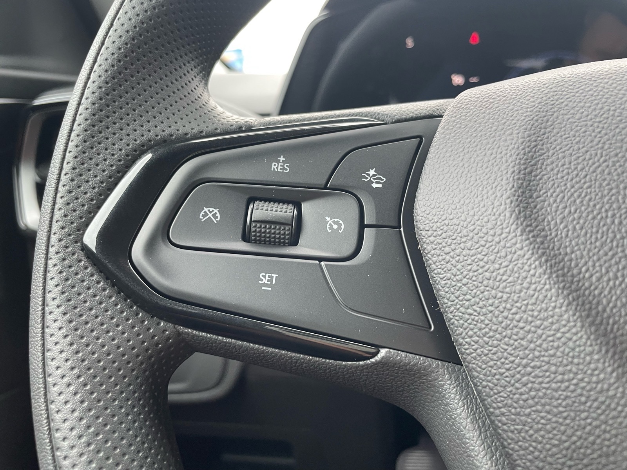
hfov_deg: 67.3
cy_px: 235
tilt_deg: -7.4
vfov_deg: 53.1
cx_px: 314
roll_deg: +1.3
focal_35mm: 26
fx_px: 471
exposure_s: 1/97
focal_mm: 4.2
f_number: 1.6
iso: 125
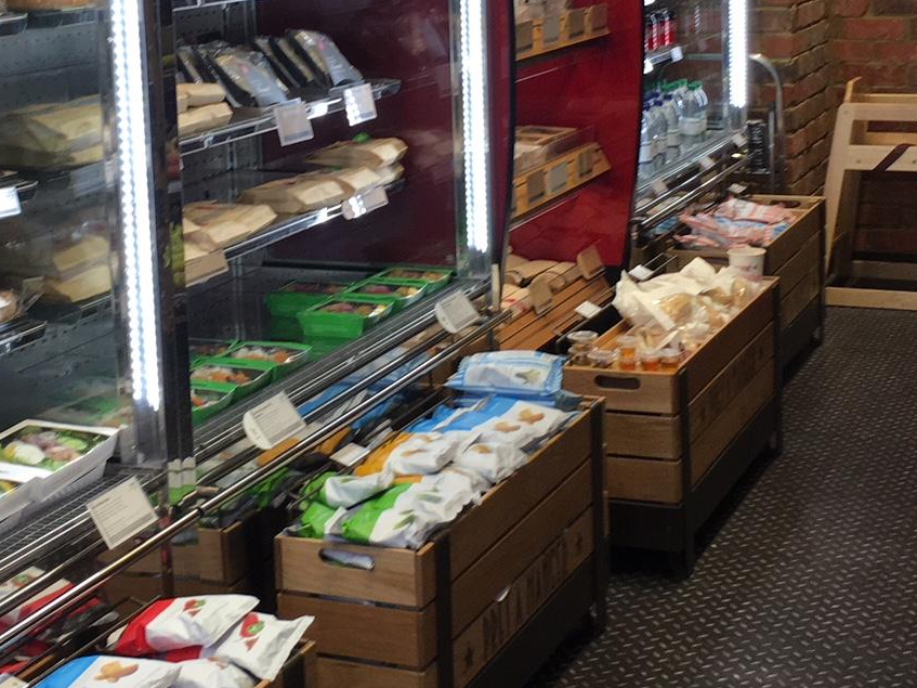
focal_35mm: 69
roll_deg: +2.7
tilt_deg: -7.5
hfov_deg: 28.1
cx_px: 340
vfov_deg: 21.1
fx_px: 1828
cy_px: 158
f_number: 2.2
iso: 40
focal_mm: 4.15
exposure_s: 1/100
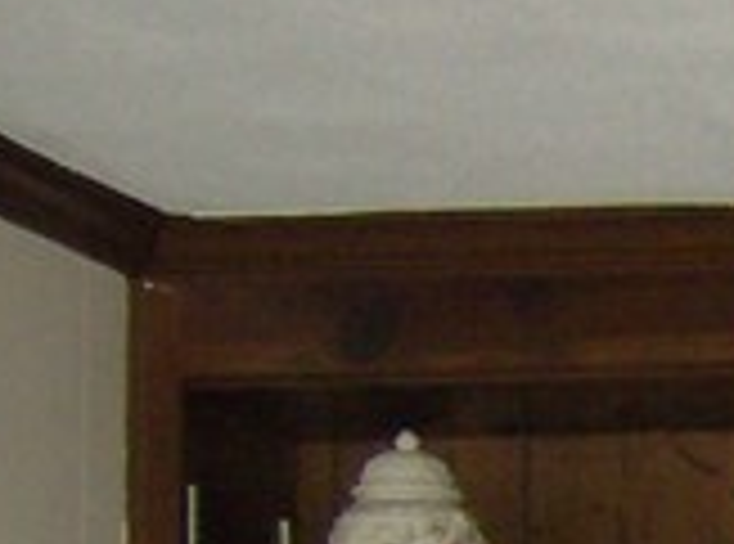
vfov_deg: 6.1
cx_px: 2249
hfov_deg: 7.6
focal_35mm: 227
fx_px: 4796
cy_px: 1486
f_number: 2.8
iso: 200
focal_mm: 6
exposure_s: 1/60
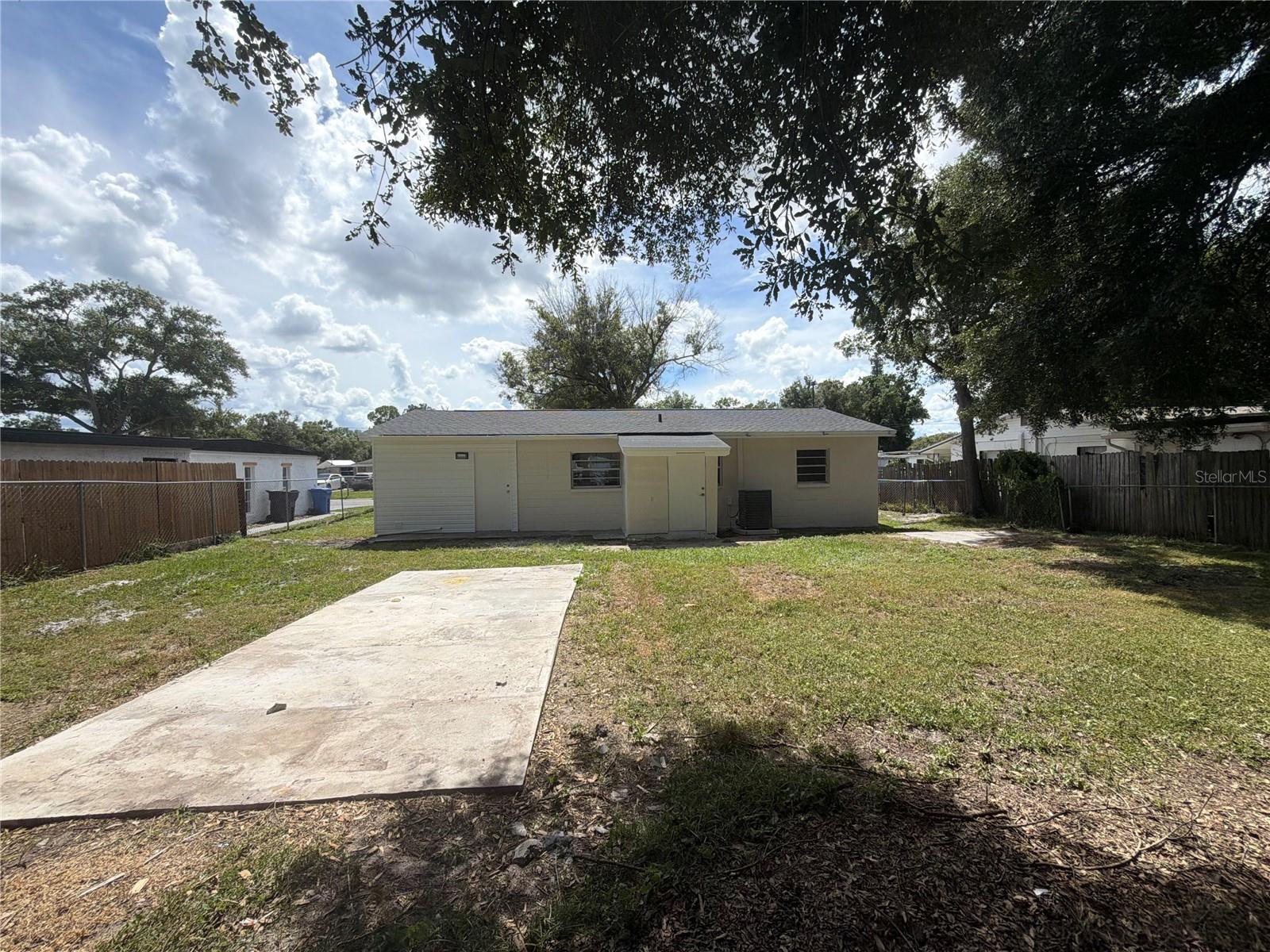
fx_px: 514
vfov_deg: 85.7
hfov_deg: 102.1
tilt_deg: -1.1
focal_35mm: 14
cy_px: 476
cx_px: 635
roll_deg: +1.1
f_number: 2.2
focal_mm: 2.22
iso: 20
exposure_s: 1/1285
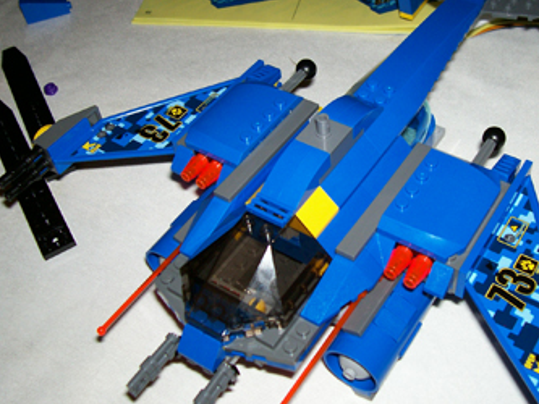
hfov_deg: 40.9
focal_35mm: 46
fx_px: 717
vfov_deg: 31.5
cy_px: 178
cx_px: 340
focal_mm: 5.6
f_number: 2.7
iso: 80
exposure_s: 1/64
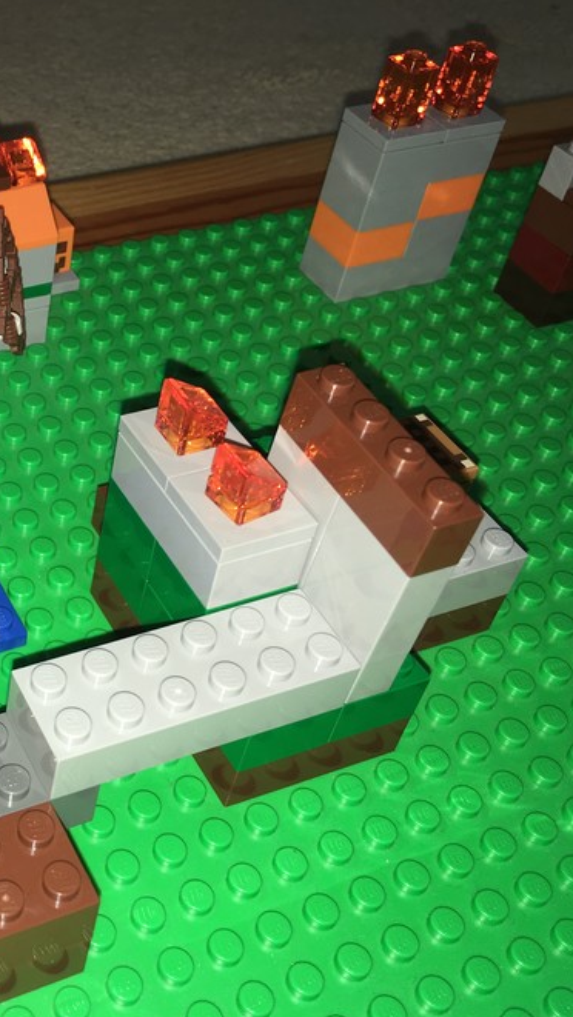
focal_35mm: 43
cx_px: -40
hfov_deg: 25.9
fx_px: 1161
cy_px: 515
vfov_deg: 47.4
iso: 25
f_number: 2.2
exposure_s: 1/58
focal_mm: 4.15
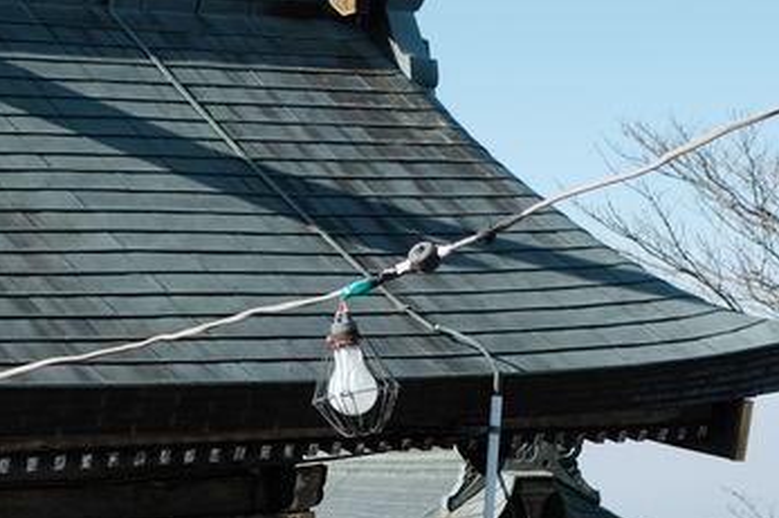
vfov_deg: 13.5
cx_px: -141
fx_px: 2184
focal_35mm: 101
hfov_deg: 19.1
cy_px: 385
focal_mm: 23
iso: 200
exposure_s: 1/850
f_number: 4.5
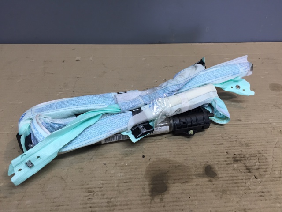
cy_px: 106
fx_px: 236
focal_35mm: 29
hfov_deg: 61.7
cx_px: 141
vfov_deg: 48.2
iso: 32
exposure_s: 1/33
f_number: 2.2
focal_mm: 4.15
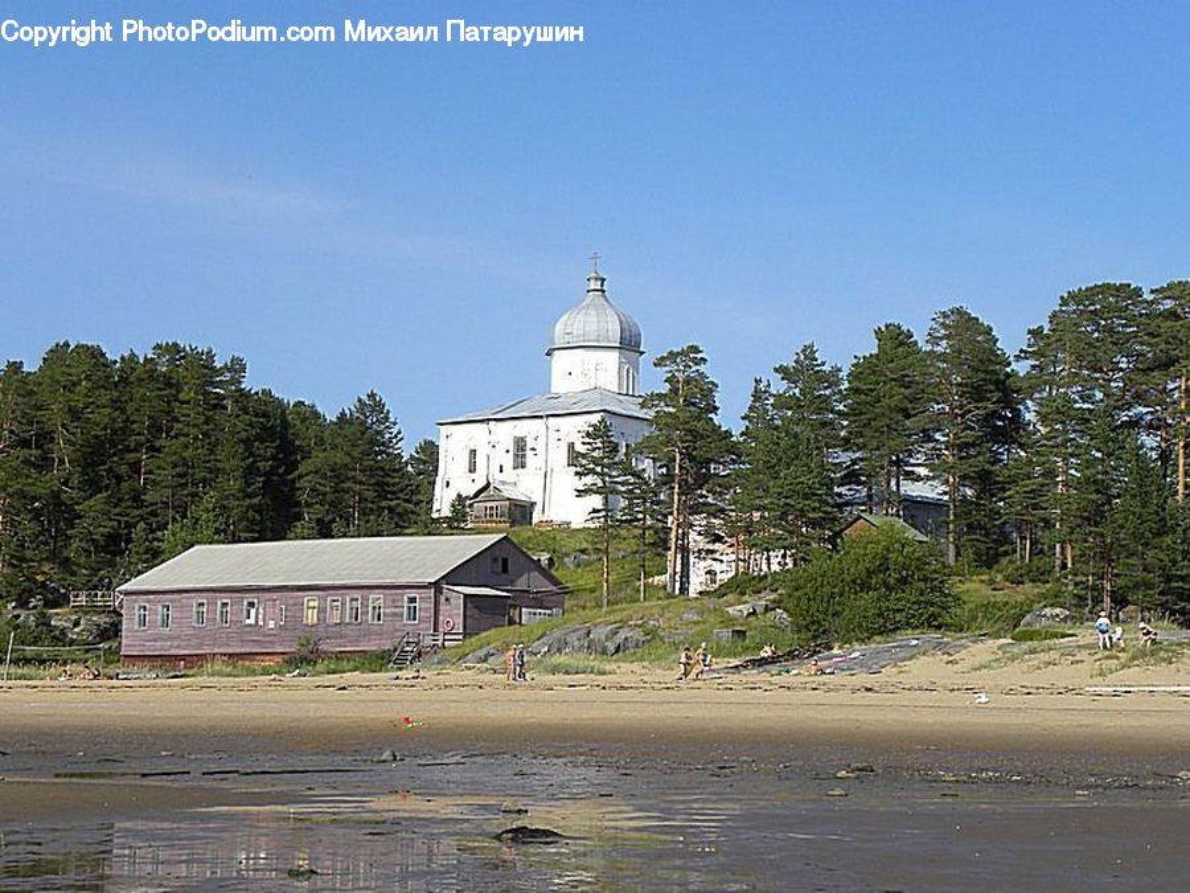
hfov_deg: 26.0
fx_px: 2578
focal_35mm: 75
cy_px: 446
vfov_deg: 19.6
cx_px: 595
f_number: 6.3
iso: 64
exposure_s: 1/327
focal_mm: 13.4
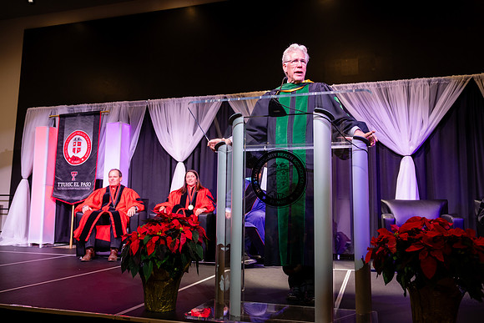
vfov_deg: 44.4
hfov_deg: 62.9
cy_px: 165
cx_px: 254
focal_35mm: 29
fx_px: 395
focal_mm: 27
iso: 320
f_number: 2.8
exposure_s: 1/160
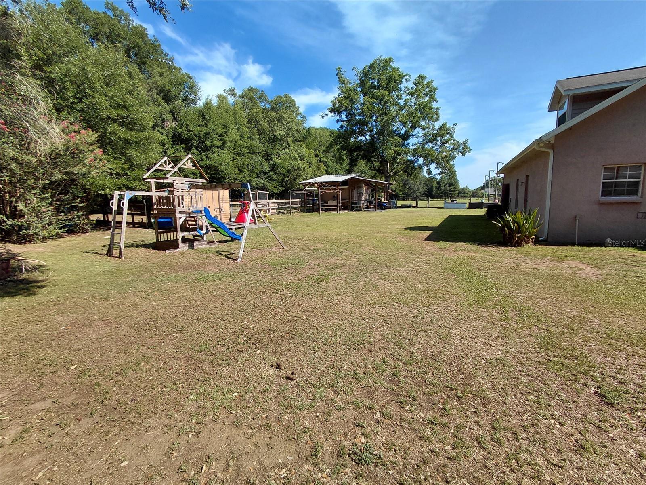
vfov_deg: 78.1
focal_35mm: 16
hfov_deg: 94.5
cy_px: 242
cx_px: 323
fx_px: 299
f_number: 2.2
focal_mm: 1.64
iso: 40
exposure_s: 1/1313
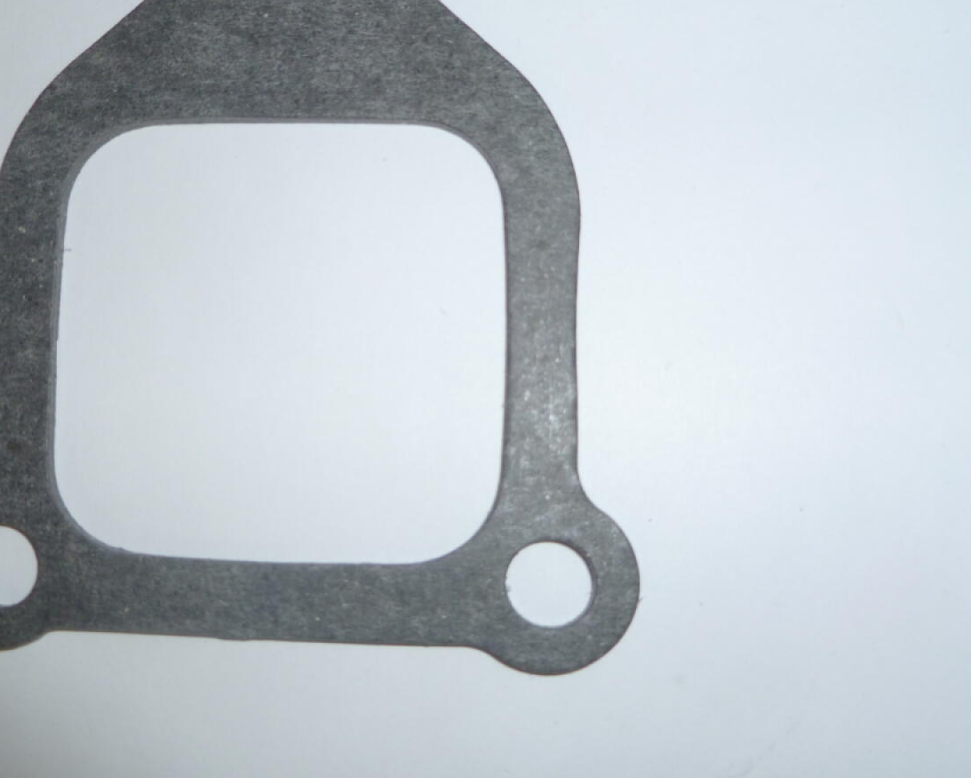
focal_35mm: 40
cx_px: 366
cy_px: 344
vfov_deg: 37.3
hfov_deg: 45.4
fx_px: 1150
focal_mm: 5
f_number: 3.3
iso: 100
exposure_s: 1/30
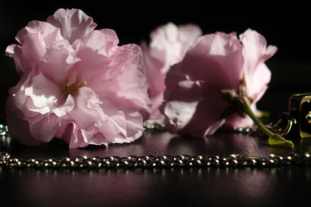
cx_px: 167
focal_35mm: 149
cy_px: 98
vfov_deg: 9.2
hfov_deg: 13.8
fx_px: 1287
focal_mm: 25.7
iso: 125
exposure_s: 1/500
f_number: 3.5
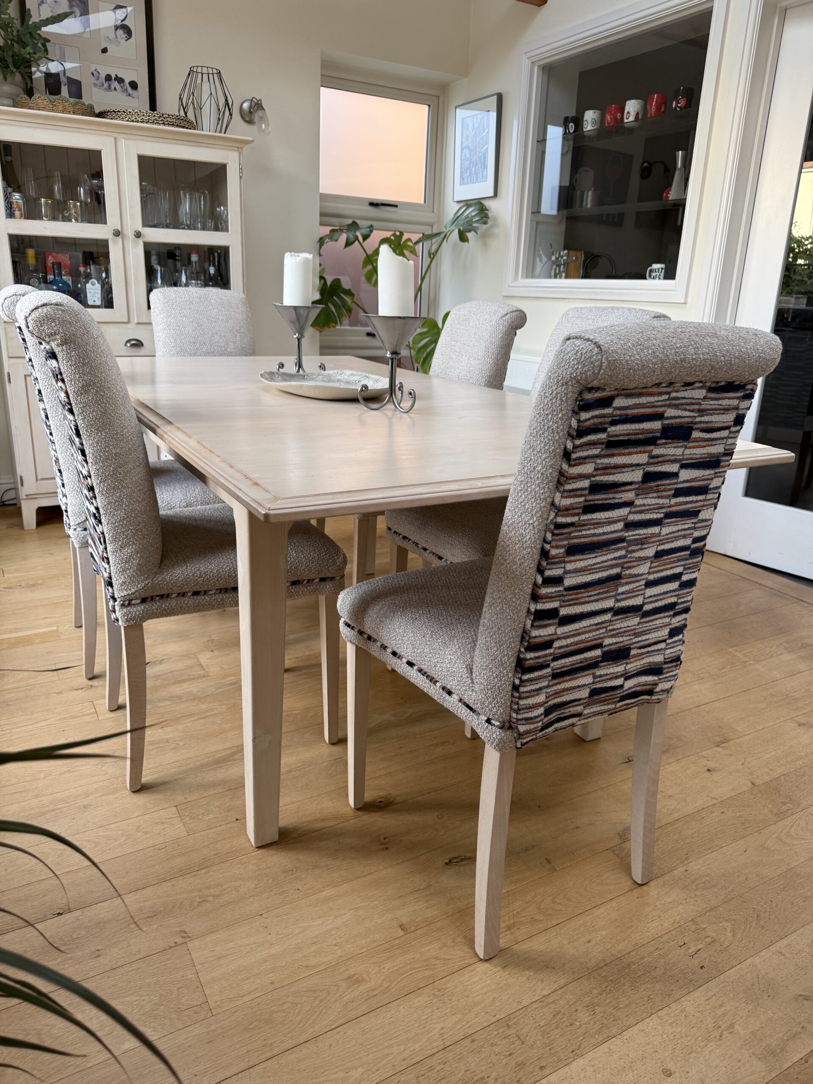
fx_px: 752
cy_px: 542
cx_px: 406
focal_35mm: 24
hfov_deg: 56.8
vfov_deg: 71.6
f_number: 1.78
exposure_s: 1/121
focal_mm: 6.76
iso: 125
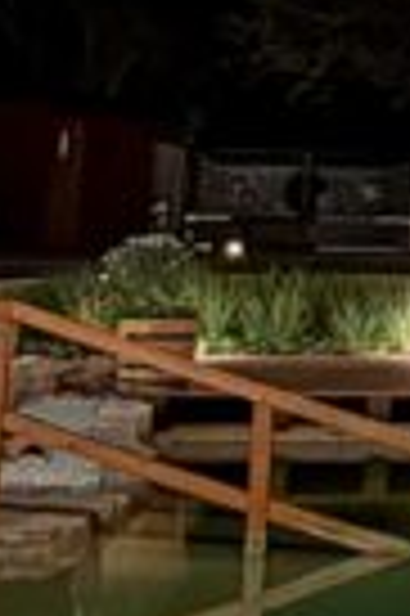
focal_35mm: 109
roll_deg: -0.3
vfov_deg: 18.1
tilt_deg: +10.1
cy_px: -63
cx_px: 770
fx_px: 1867
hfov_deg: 11.5
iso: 1600
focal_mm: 2.22
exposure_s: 1/8
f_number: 2.2
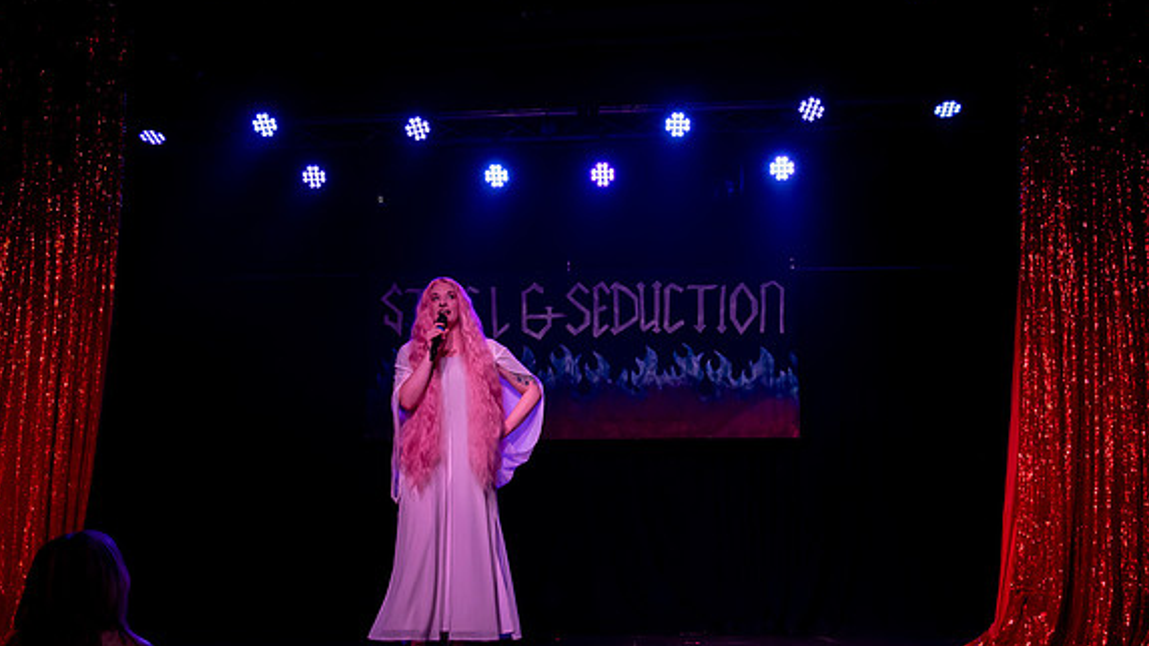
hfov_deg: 47.4
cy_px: 375
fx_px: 1310
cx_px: 571
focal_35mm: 43
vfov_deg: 27.7
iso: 6400
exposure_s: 1/80
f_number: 6.3
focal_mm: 38
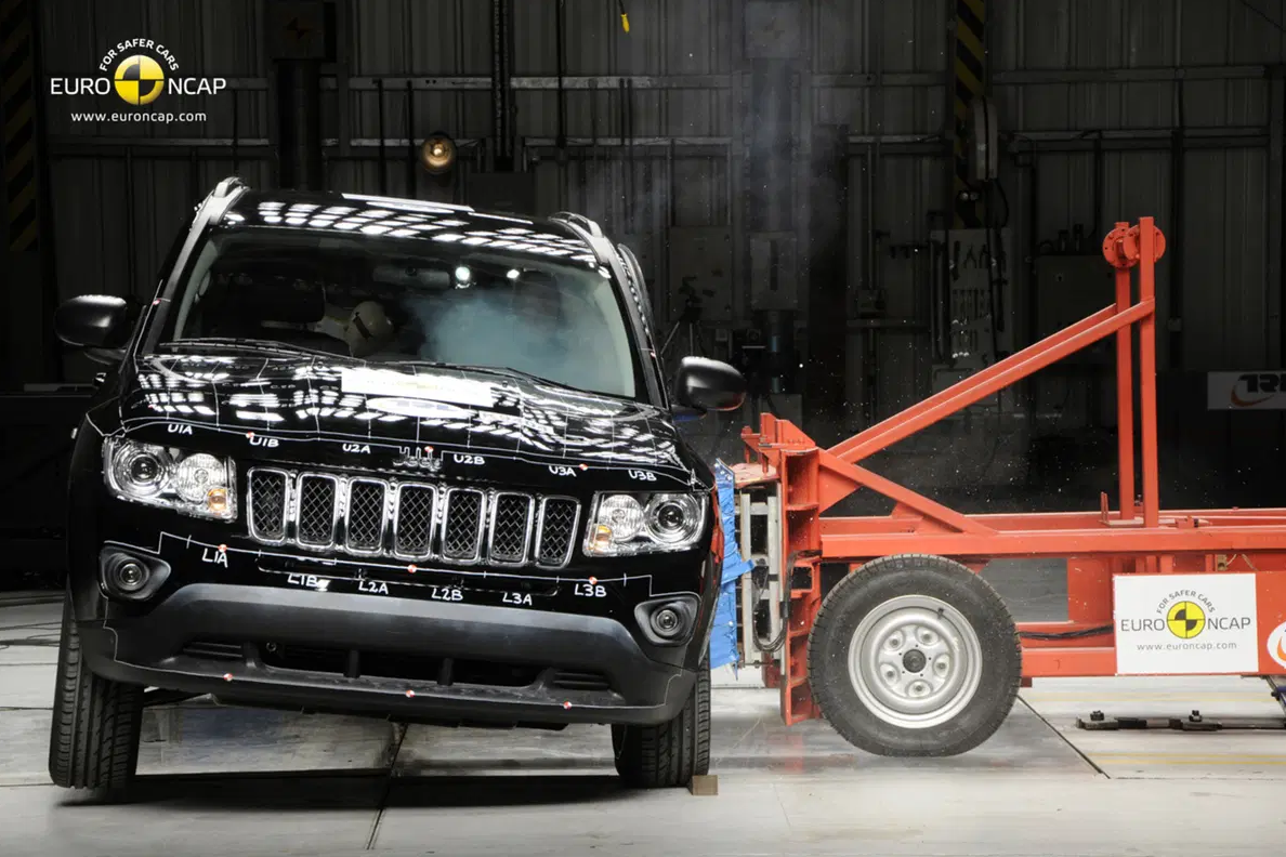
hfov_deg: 18.0
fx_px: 4054
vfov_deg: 12.1
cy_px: 427
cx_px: 646
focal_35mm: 114
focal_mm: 75
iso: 640
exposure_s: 1/3200
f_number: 5.6
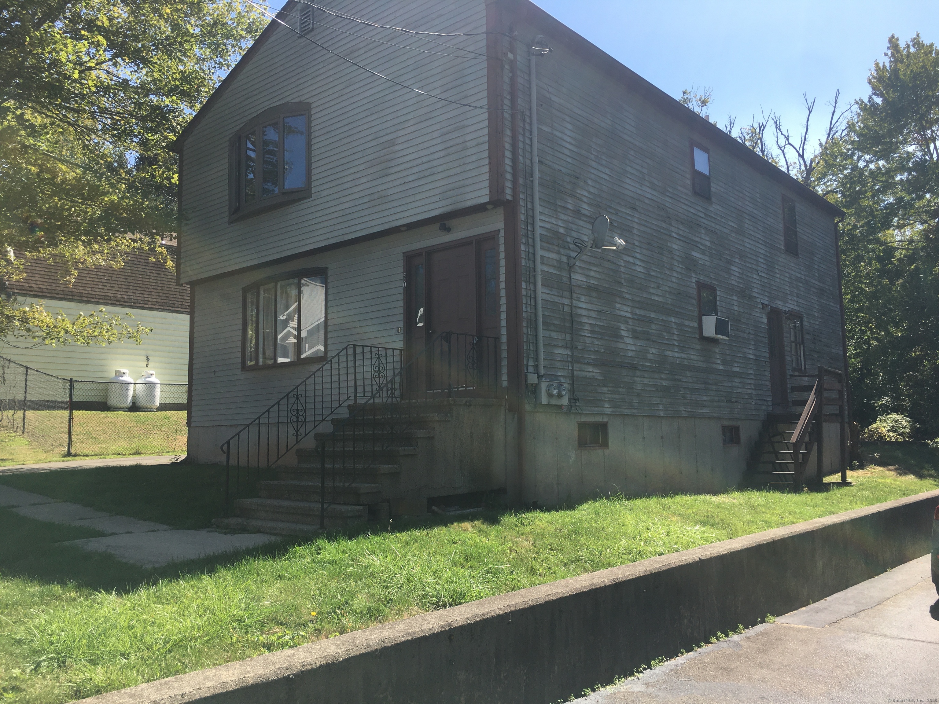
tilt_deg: +8.0
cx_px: 470
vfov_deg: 48.2
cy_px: 352
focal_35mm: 29
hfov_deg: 61.7
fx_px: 787
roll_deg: +0.1
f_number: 2.2
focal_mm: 4.15
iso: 25
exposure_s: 1/874
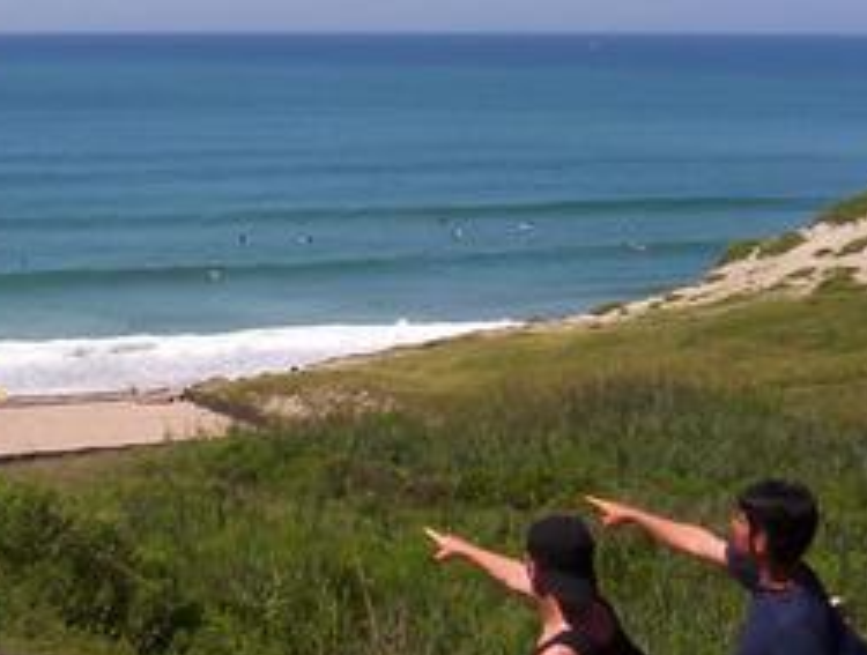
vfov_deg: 18.7
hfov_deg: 24.1
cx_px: 127
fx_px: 1984
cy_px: 244
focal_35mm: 79
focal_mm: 5.54
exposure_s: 1/1160
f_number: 5.24
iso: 100
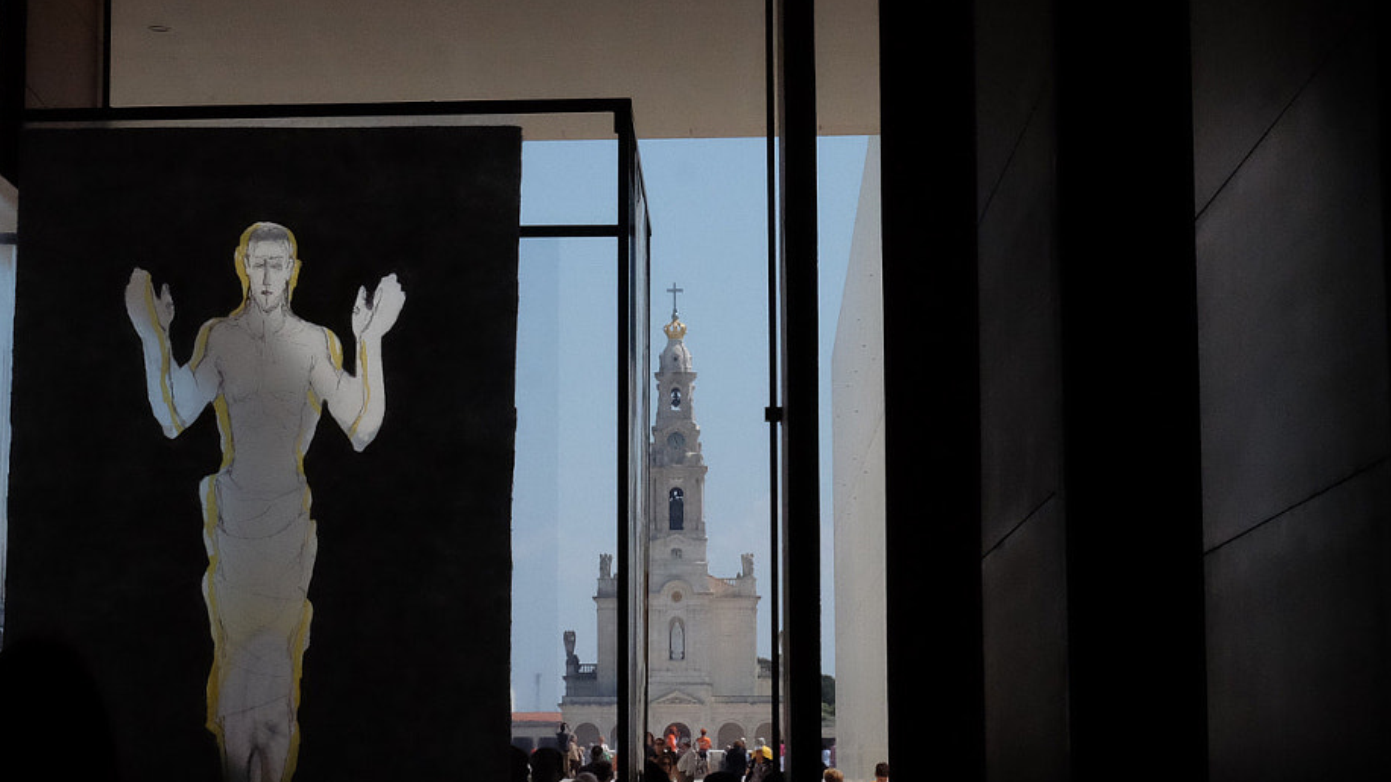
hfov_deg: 24.5
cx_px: 372
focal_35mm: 86
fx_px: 3172
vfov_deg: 14.1
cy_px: 411
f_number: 20
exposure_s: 1/1600
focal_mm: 31.5
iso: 3200
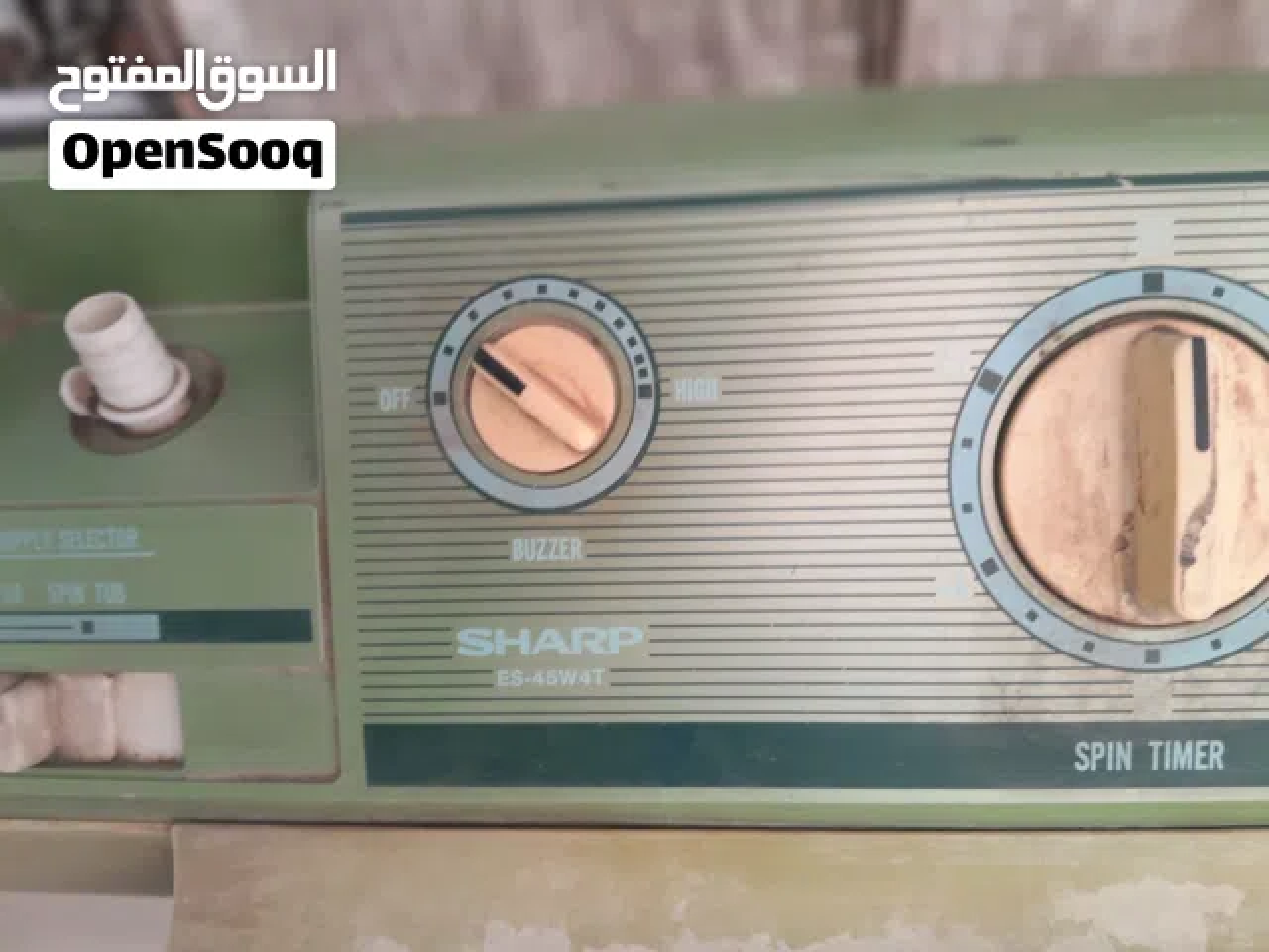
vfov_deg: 53.1
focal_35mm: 26
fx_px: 953
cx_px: 634
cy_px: 476
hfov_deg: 67.3
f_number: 1.8
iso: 50
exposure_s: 1/50
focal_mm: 3.98
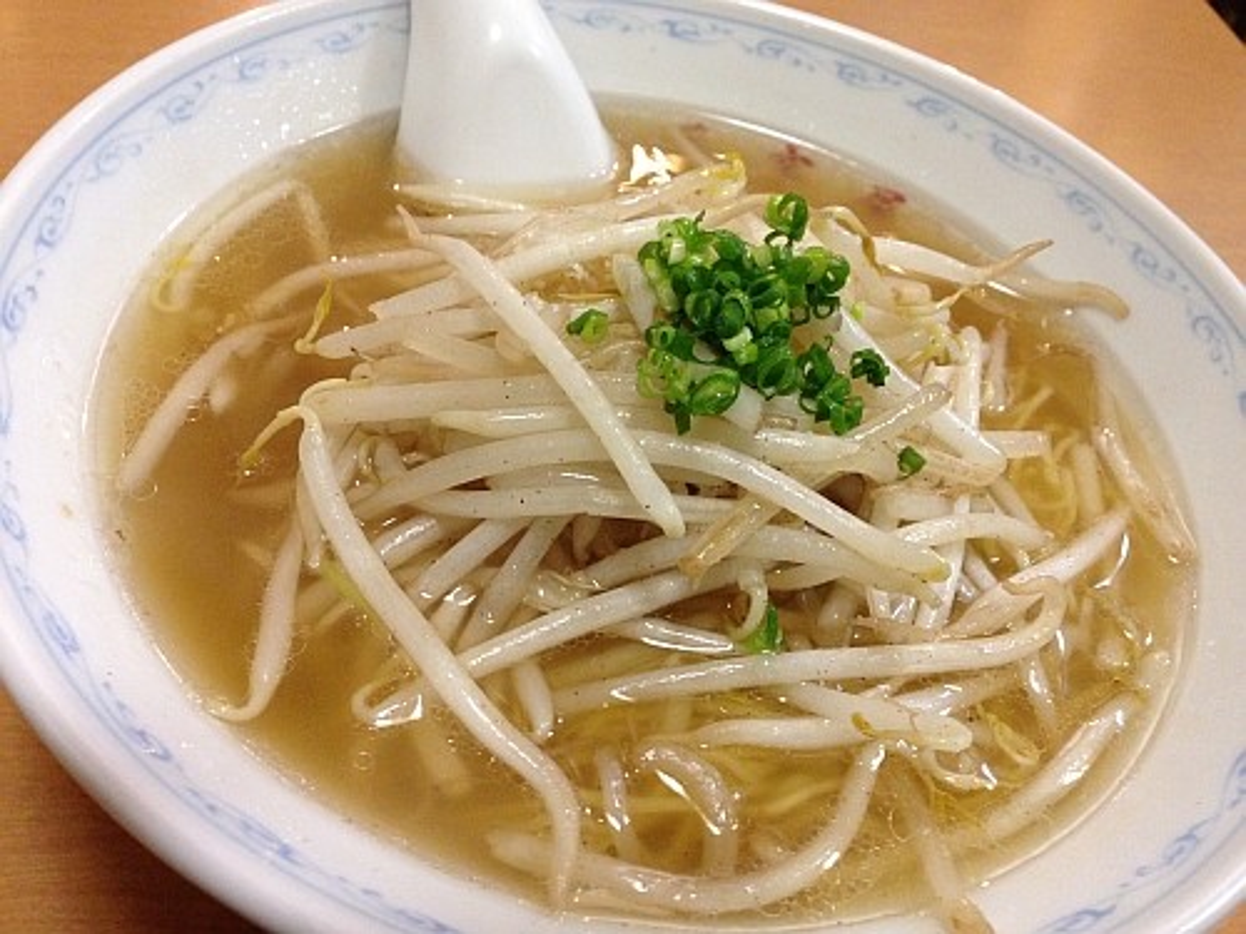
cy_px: 467
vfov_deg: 42.9
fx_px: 1188
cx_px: 623
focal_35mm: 33
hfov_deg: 55.4
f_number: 2.4
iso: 200
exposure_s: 1/20
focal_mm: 4.12
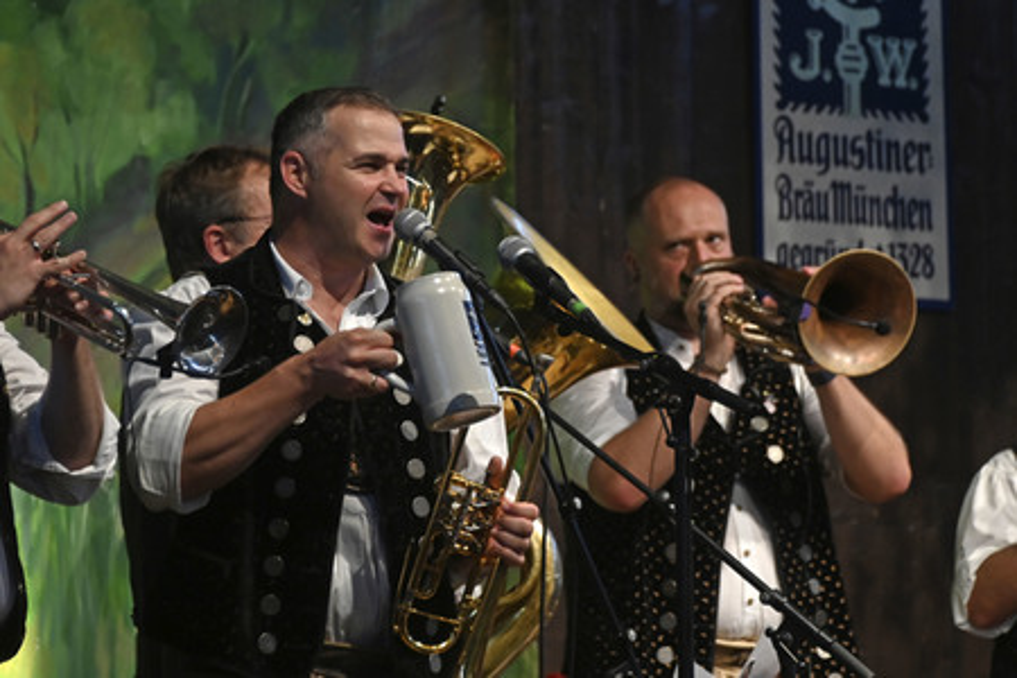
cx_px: 508
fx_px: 8051
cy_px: 339
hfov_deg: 7.2
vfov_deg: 4.8
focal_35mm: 285
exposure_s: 1/640
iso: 4000
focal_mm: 190
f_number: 5.6
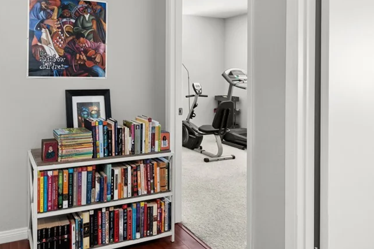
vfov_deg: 46.8
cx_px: 103
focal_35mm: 27
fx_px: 280
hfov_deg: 64.2
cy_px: 74
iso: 500
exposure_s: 1/8
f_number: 8
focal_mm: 17
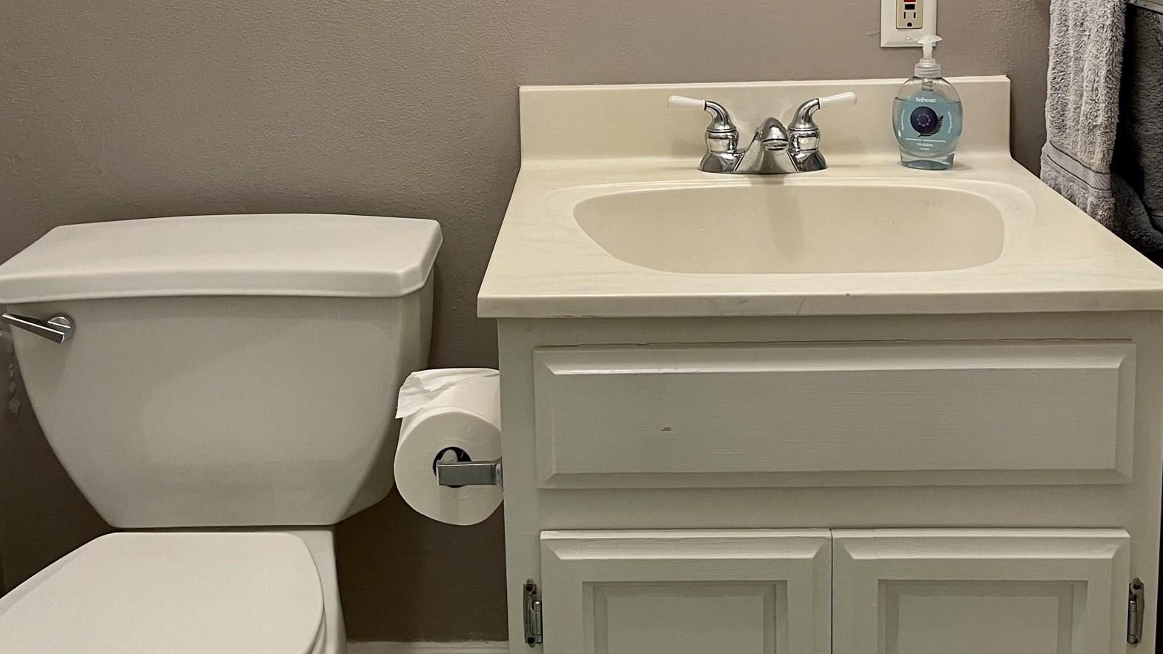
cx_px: 564
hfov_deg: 50.5
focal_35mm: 40
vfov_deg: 28.5
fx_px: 1233
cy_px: 63
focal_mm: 5.1
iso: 200
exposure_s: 1/60
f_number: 1.6
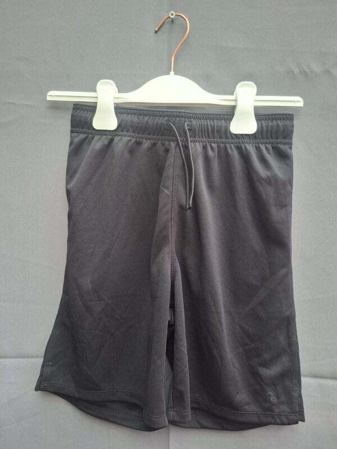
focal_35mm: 23
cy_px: 224
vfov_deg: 73.9
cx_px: 168
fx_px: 299
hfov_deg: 58.9
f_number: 1.8
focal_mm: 5.54
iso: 64
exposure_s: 1/30
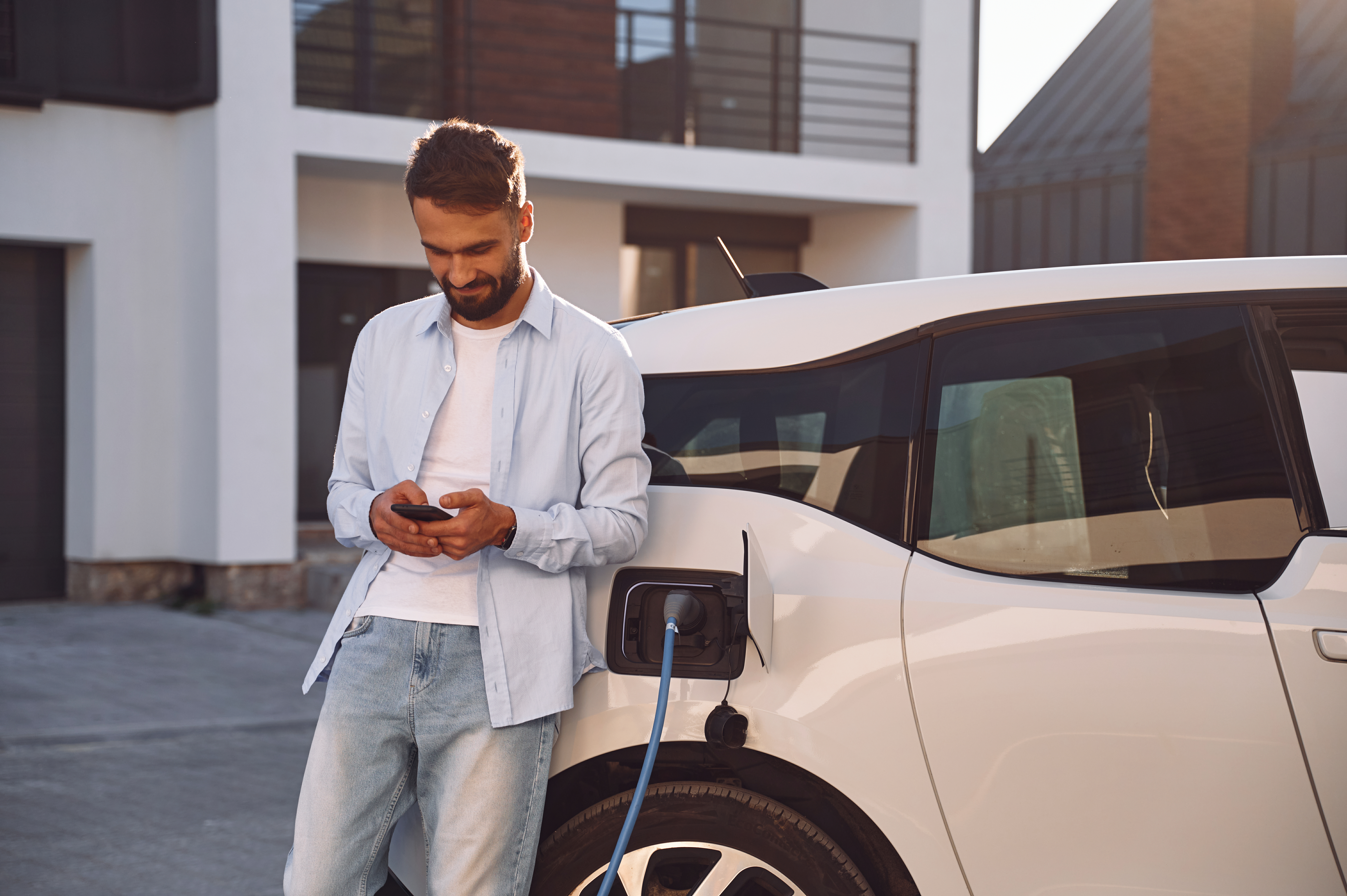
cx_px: 674
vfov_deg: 20.6
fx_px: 2468
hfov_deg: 30.5
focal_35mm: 66
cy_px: 448
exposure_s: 1/1250
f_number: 3.2
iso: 160
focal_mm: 66
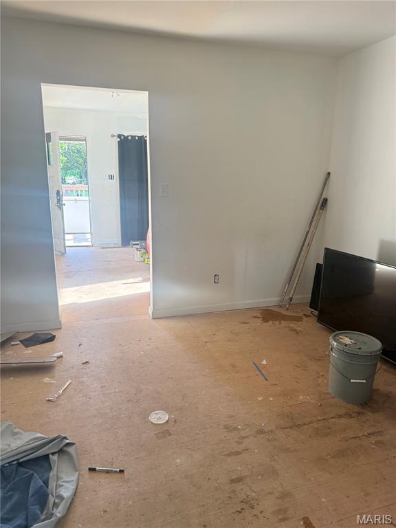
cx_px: 198
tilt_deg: -14.7
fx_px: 366
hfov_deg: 56.8
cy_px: 264
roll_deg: -1.6
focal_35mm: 24
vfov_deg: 71.6
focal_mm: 6.76
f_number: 1.78
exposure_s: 1/60
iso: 320
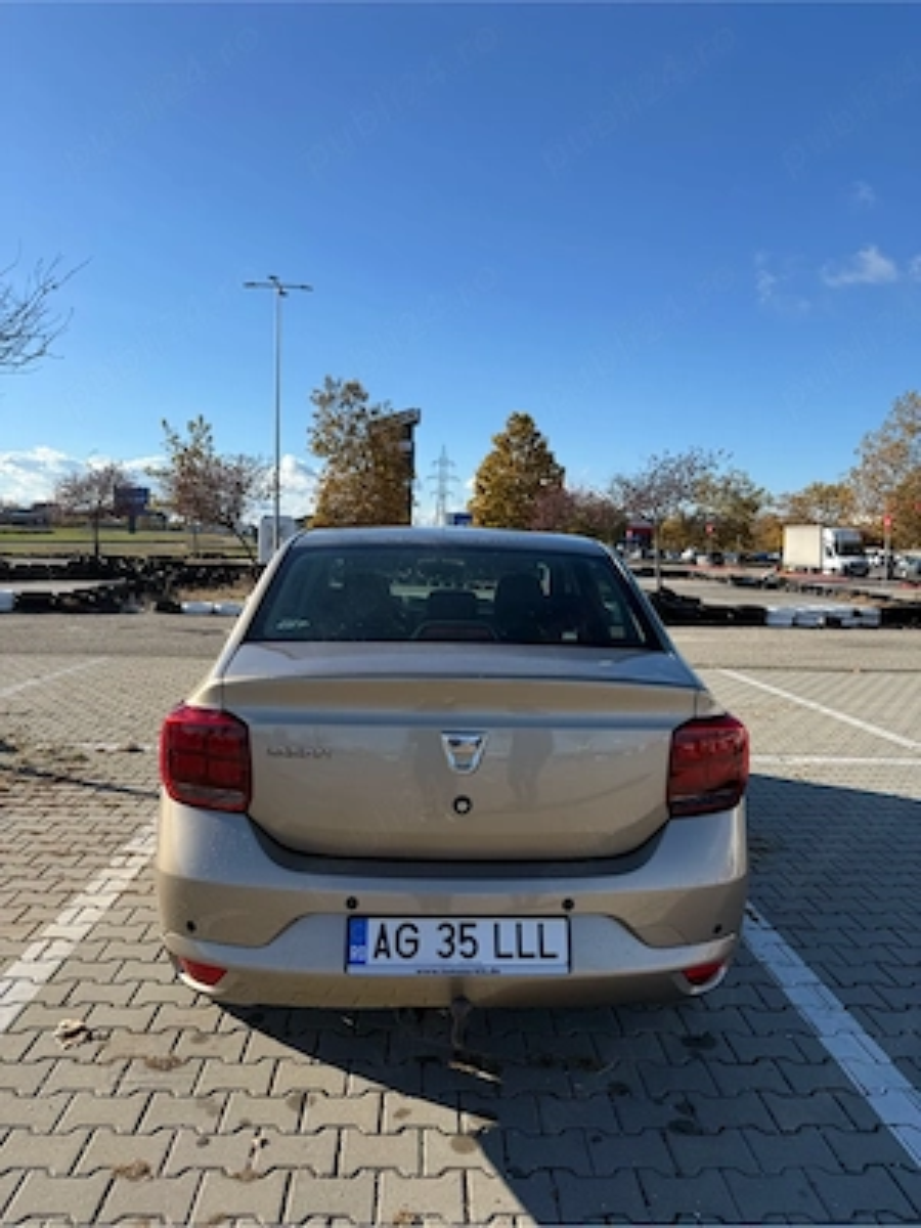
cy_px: 614
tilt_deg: -5.3
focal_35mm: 24
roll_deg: -2.6
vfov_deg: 71.6
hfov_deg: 56.8
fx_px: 851
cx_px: 460
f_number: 1.78
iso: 80
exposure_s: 1/3759
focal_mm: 6.76
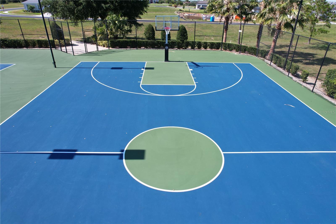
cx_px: 168
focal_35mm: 22
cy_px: 112
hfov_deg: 78.6
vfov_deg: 57.2
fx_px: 205
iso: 100
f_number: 2.8
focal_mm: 8.38
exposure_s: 1/1000
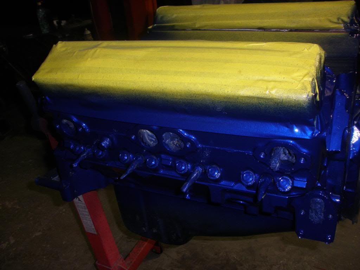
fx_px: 374
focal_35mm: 36
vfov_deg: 39.7
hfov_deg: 51.4
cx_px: 180
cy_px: 135
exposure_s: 1/30
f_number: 3.5
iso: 160
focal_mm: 6.3
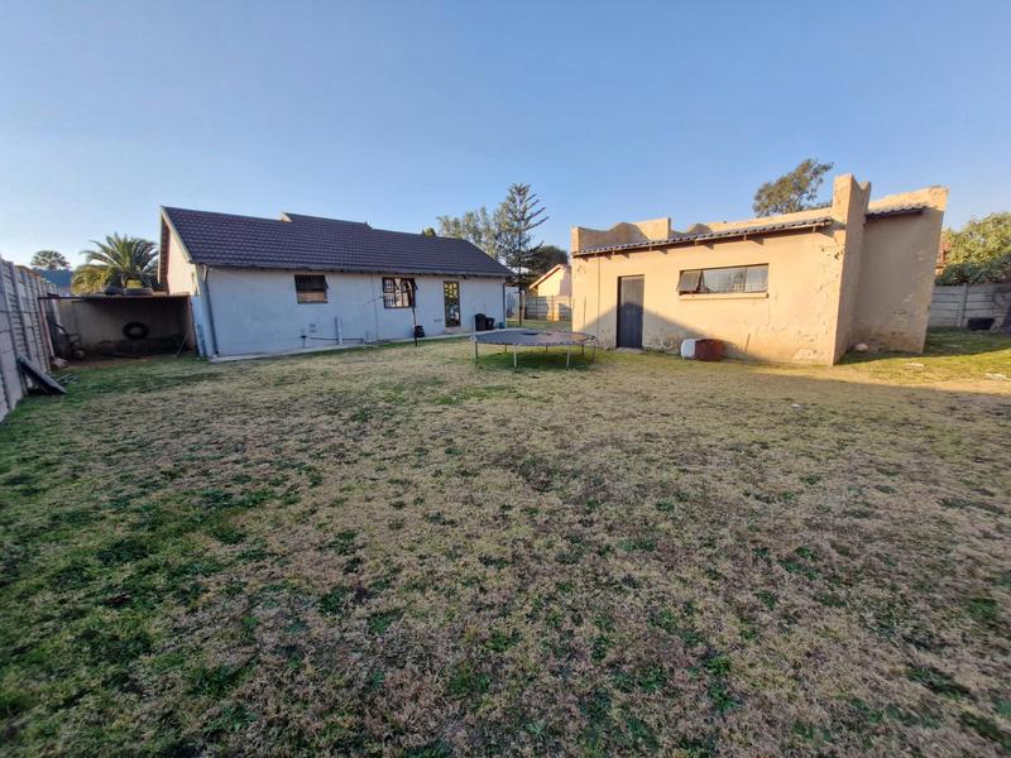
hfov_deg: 106.2
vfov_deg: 89.9
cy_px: 379
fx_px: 380
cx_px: 506
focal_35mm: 13
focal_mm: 1.74
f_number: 2.2
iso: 50
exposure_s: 1/486
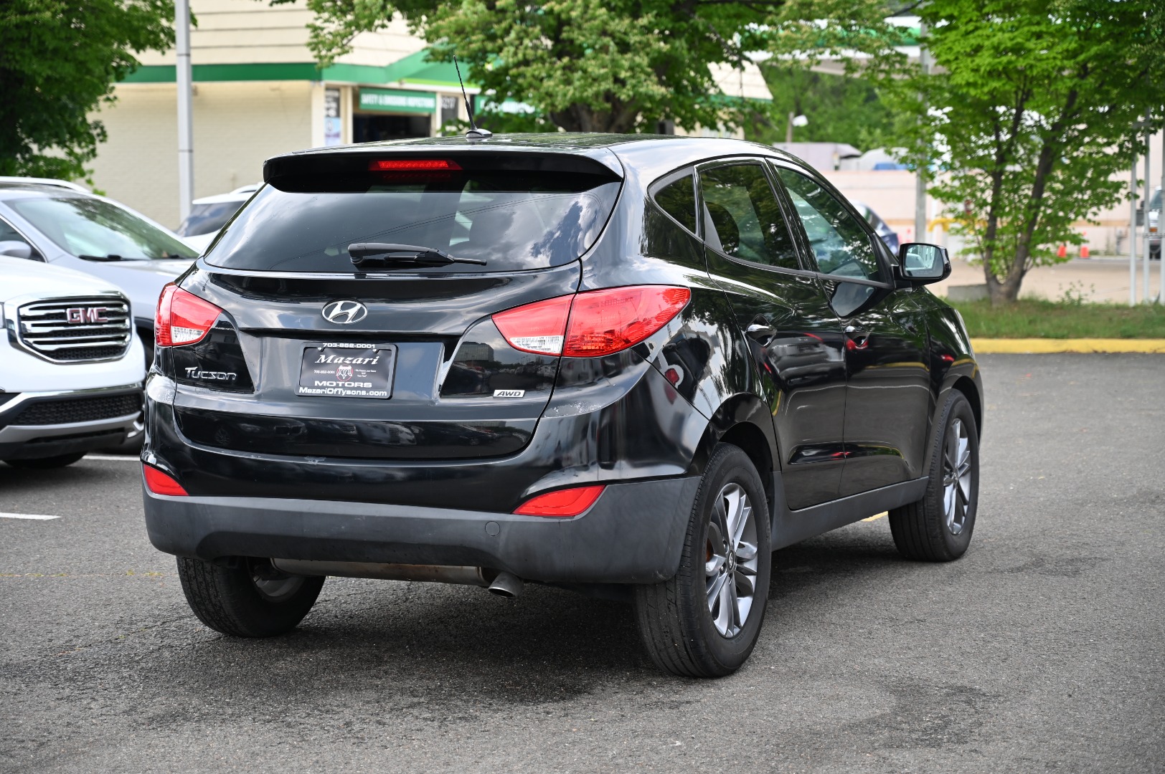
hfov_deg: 28.9
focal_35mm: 70
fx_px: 2263
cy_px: 387
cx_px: 582
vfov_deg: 19.4
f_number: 4
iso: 200
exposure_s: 1/250
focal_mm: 70
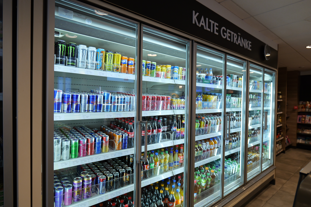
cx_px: 156
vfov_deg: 61.9
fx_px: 173
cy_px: 104
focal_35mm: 20
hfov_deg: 84.0
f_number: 3.5
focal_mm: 20
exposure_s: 1/320
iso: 1250
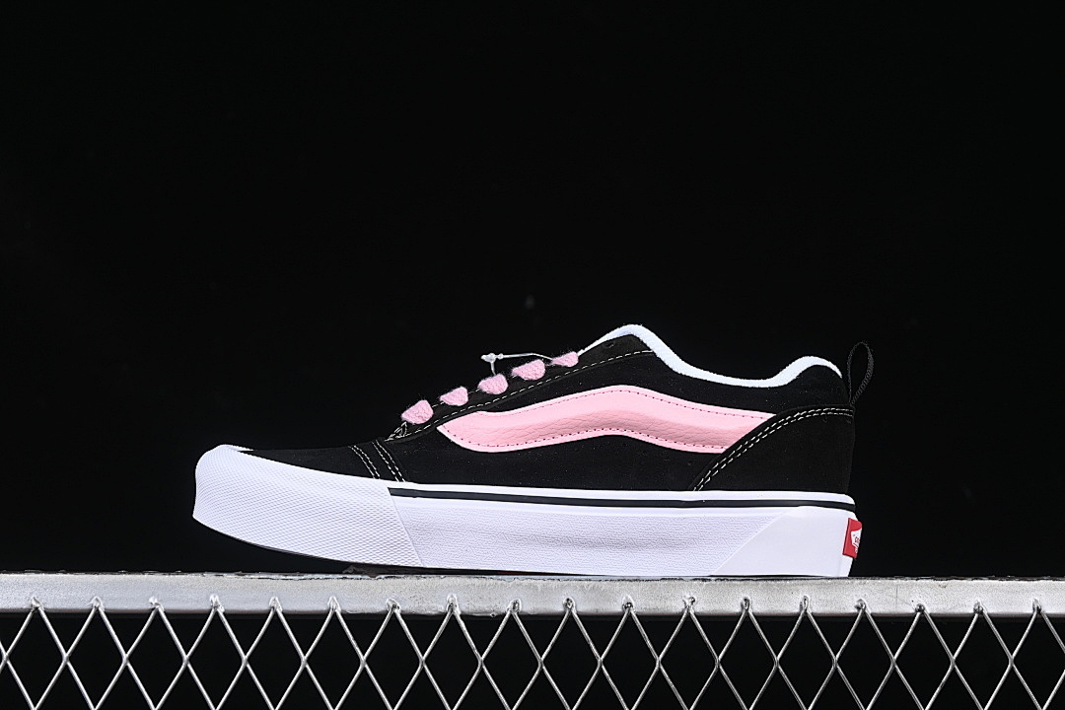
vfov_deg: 18.2
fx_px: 2219
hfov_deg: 27.0
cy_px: 355
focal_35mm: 75
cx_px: 532
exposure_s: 1/50
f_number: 6.3
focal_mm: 50
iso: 160
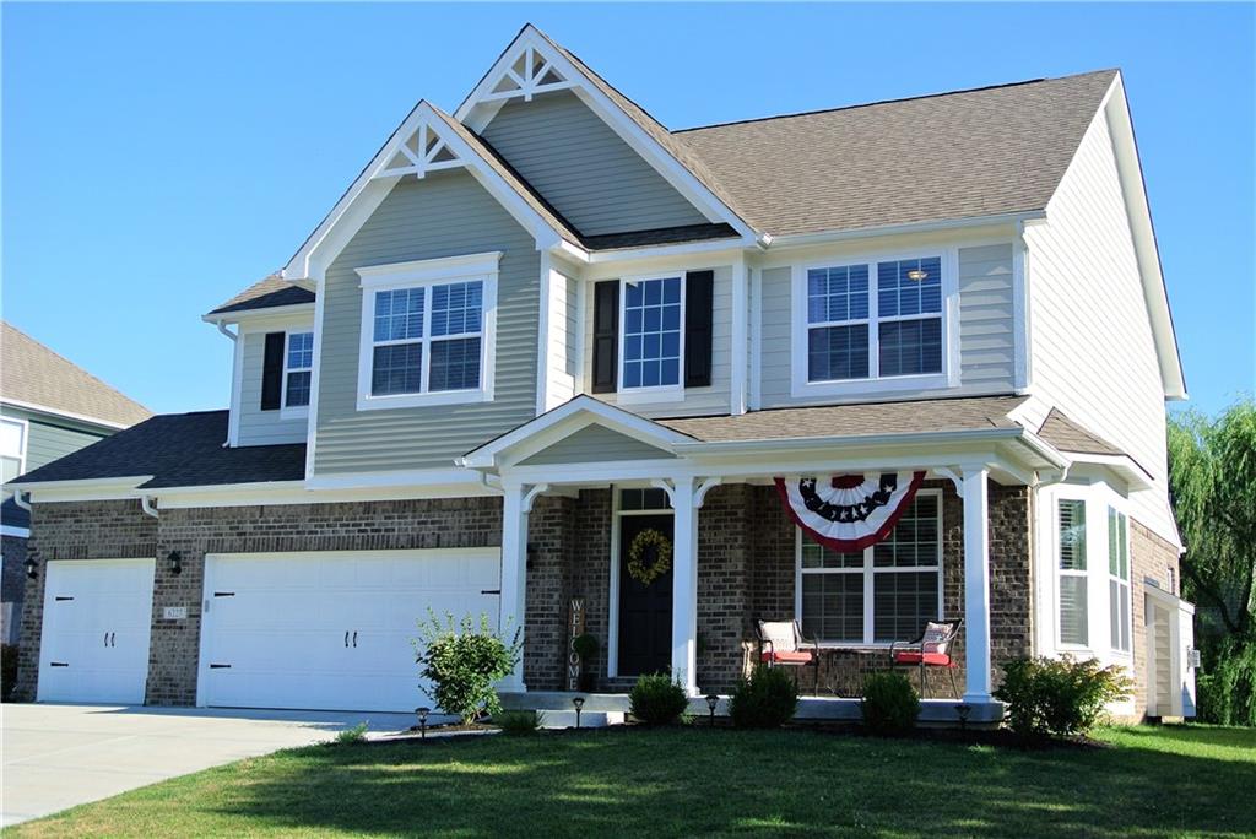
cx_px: 628
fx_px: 1641
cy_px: 420
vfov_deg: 28.7
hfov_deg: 41.9
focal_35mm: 47
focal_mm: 17.5
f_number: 4.5
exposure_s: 1/500
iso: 100
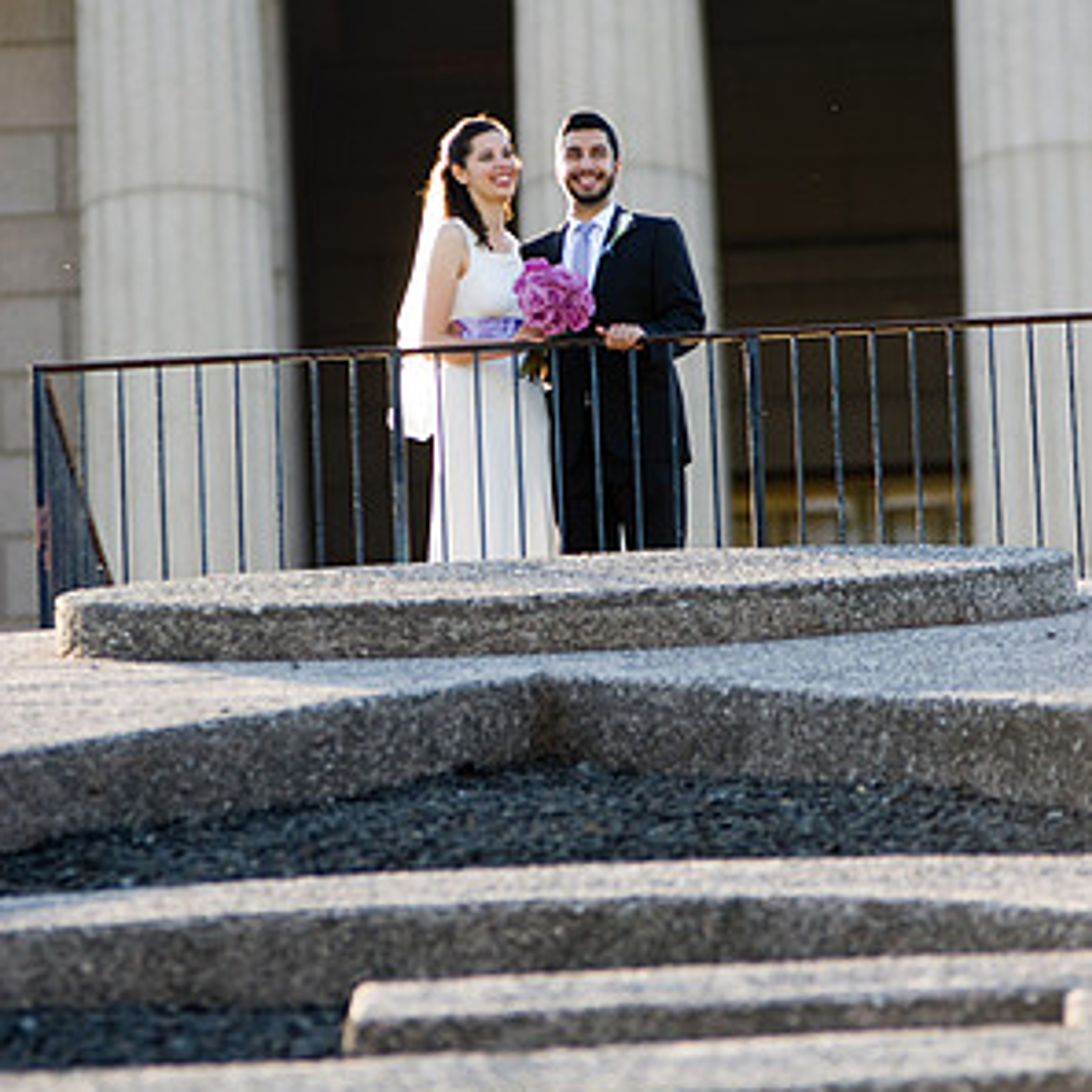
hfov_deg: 4.5
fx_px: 13776
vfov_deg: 4.5
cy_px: 290
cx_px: 546
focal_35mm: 386
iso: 100
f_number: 2.8
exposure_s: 1/180
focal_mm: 200
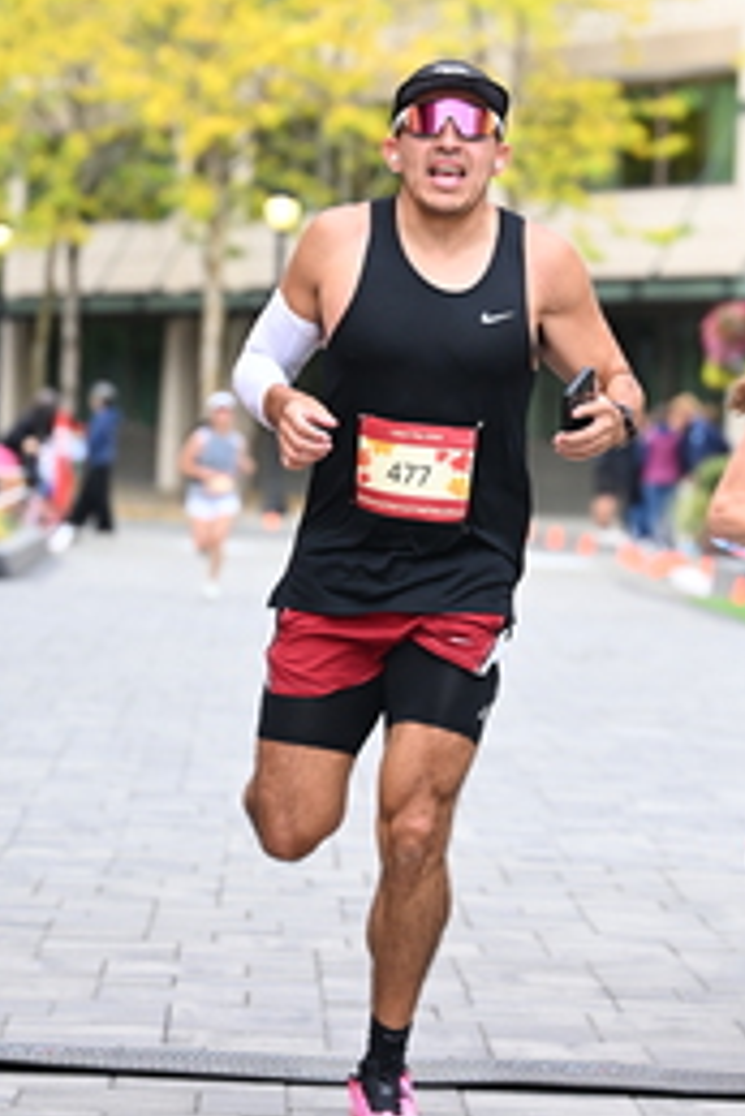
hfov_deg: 7.9
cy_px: 349
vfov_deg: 11.8
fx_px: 5394
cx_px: 579
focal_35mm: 174
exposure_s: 1/1600
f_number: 2.8
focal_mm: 82
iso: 1000
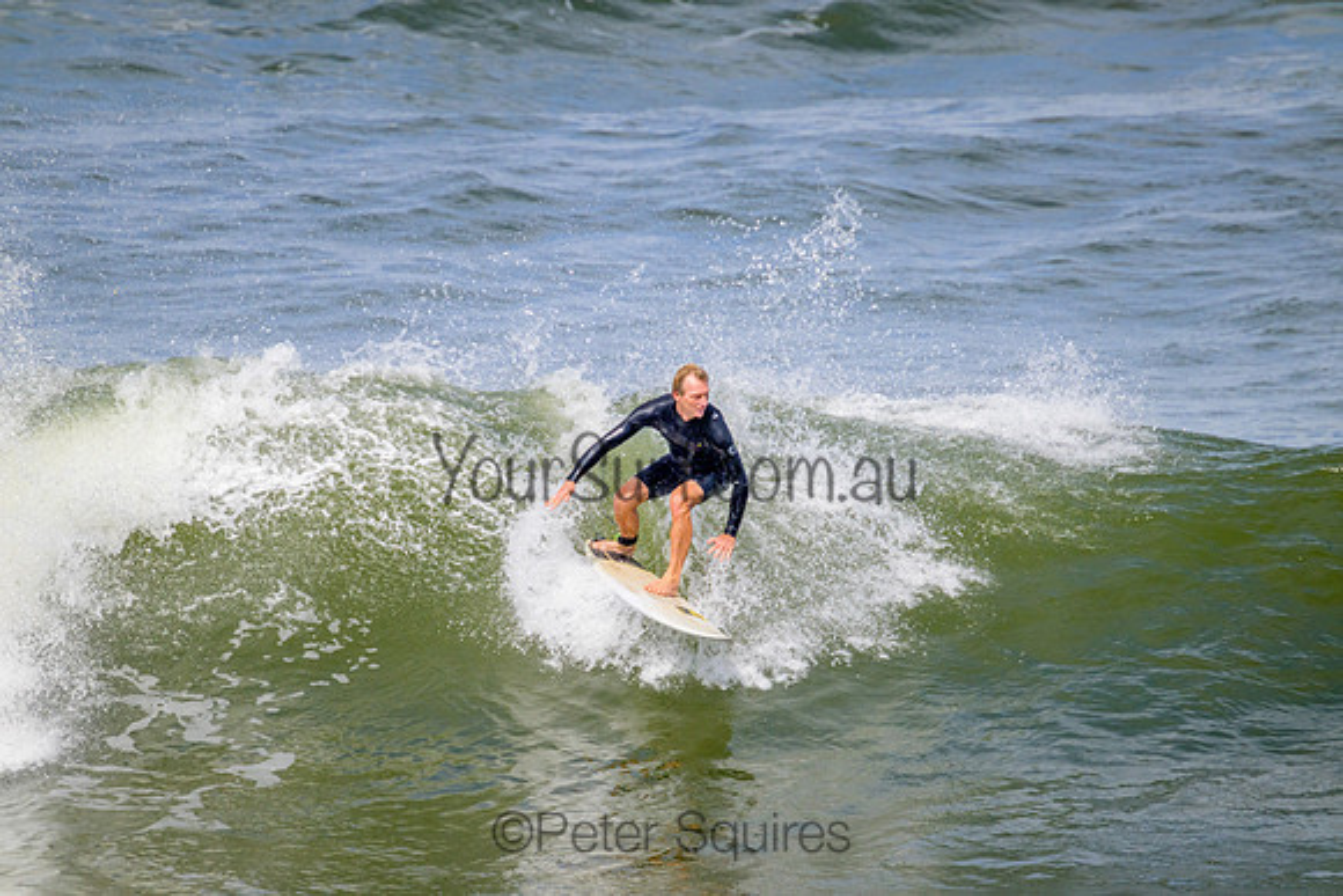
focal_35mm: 800
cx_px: 672
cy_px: 448
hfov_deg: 2.6
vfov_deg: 1.7
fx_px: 29850
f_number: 11
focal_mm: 800
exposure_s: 1/2000
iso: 720
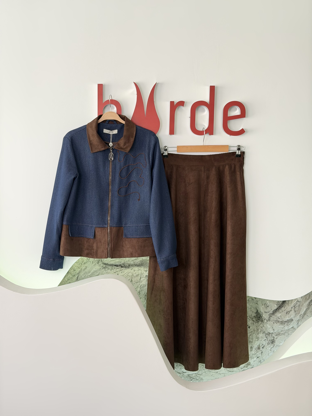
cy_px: 208
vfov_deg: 39.7
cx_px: 156
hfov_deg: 30.3
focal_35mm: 48
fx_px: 577
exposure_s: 1/121
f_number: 1.78
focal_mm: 6.76
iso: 50
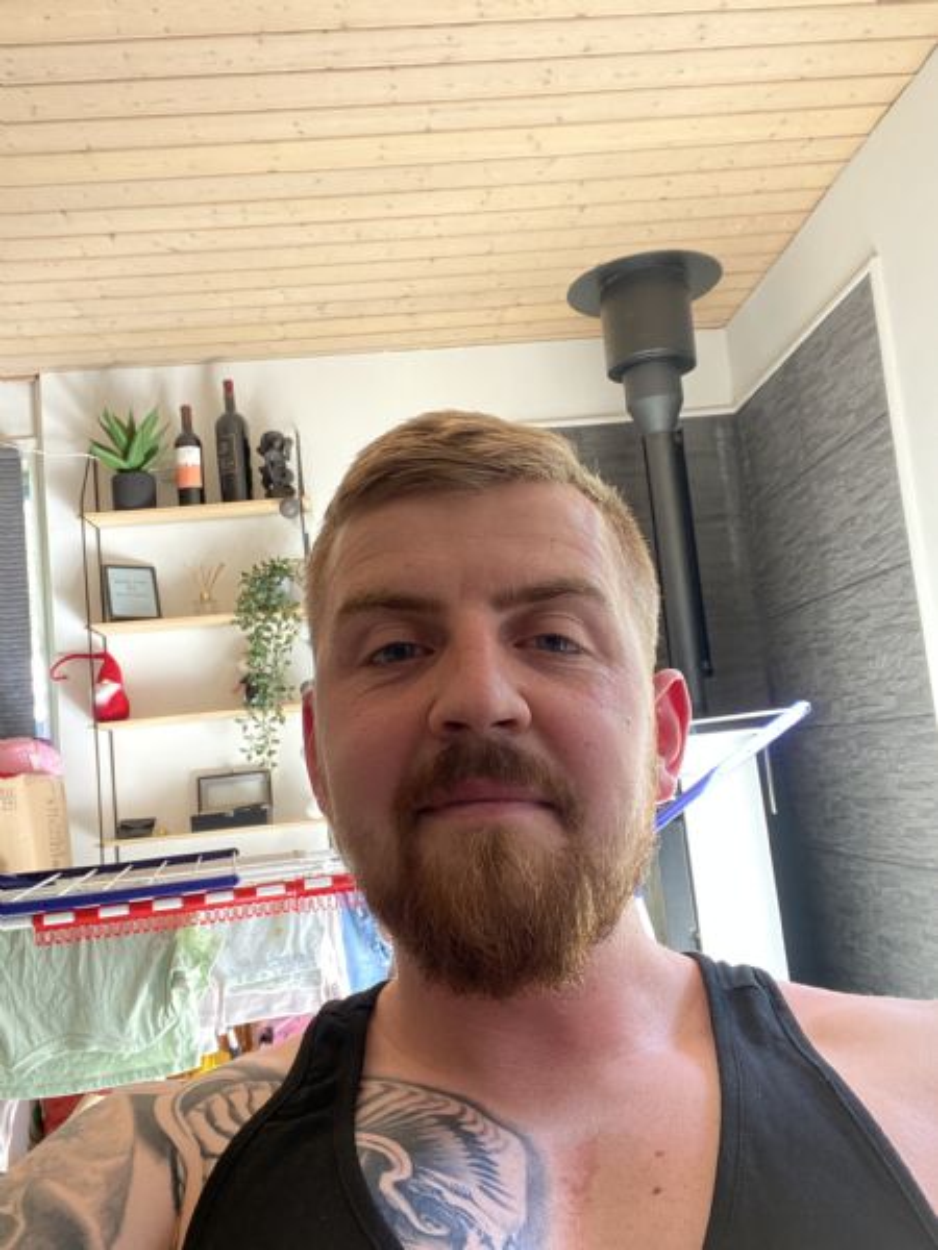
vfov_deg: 60.0
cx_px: 469
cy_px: 625
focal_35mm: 30
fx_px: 1084
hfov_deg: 46.8
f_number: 2.2
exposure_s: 1/60
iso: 250
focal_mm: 2.71
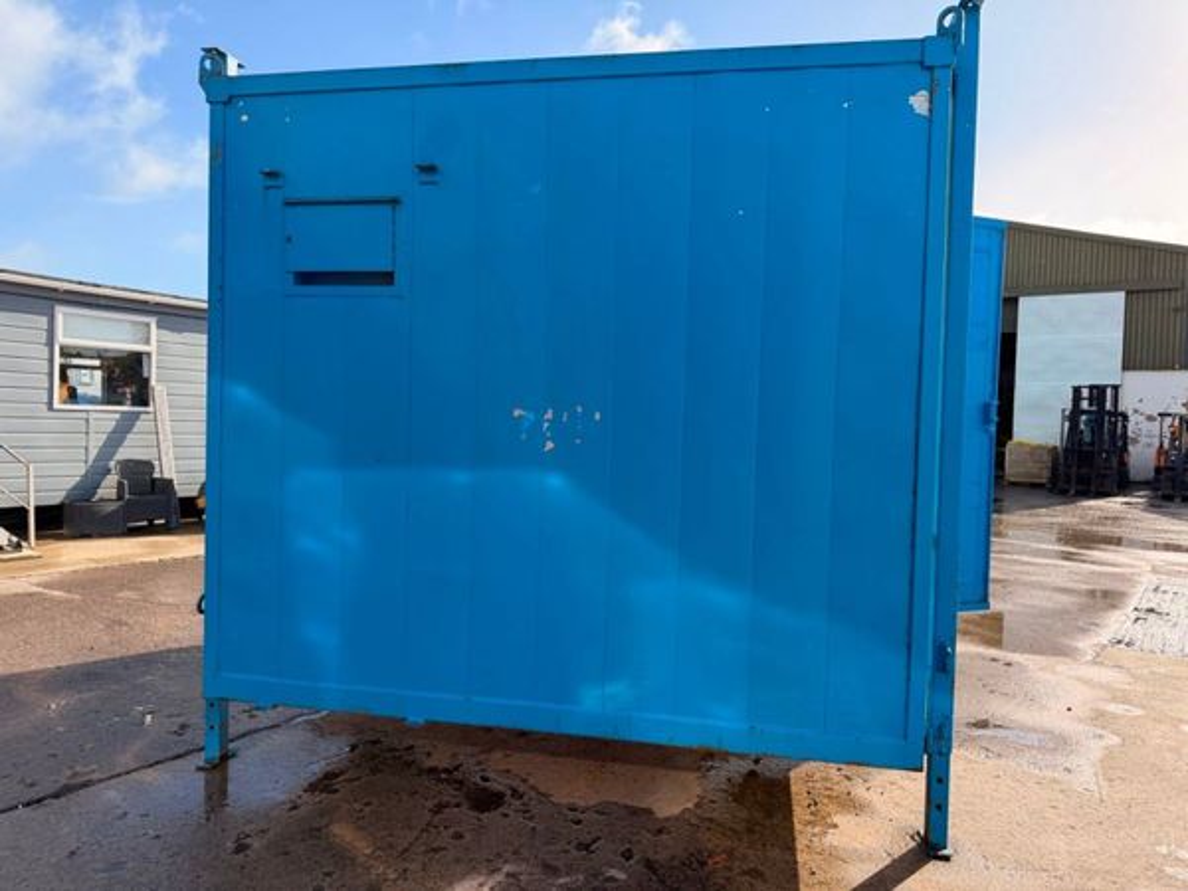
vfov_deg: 56.8
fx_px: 824
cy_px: 446
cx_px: 594
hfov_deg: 71.6
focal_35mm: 24
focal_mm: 6.76
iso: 100
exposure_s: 1/2169
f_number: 1.78
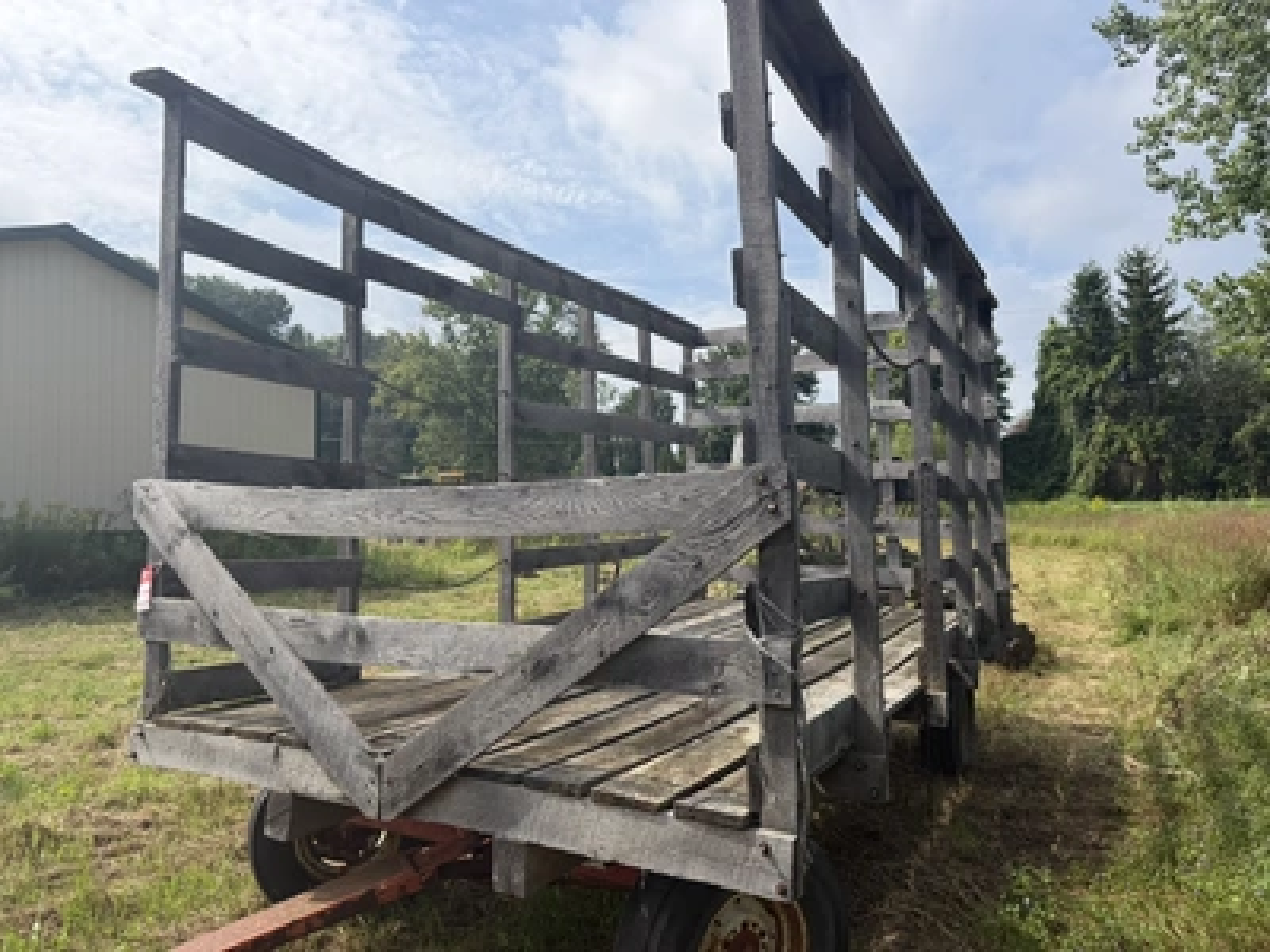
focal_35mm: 24
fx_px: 881
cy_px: 476
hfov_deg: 71.6
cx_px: 635
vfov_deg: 56.8
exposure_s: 1/3953
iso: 80
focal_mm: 6.76
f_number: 1.78
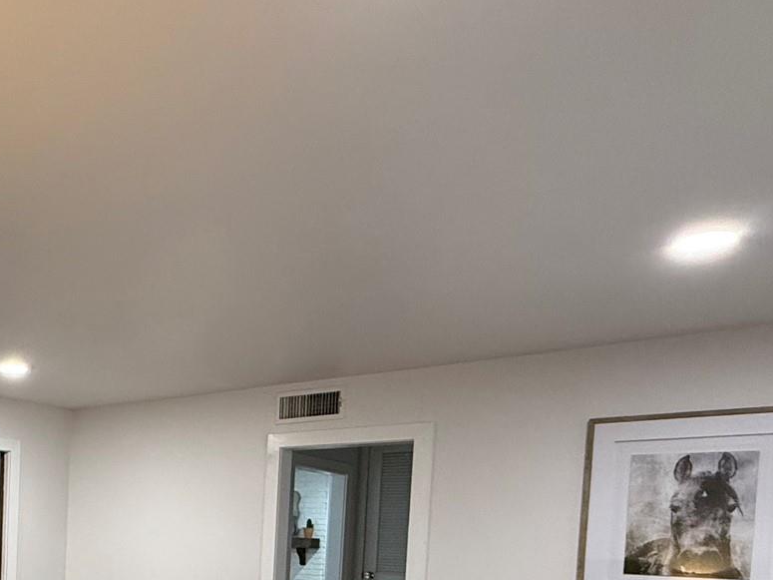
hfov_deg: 44.6
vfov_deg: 35.2
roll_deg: -2.2
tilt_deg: -2.2
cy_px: 572
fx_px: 826
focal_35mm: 37
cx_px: 48
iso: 320
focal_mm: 2.22
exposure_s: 1/60
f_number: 2.2
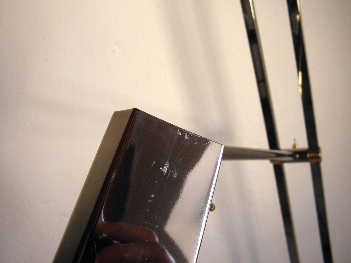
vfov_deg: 42.9
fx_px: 335
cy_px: 132
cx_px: 176
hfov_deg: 55.4
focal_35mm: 33
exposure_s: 1/50
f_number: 3.6
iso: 100
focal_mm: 5.9
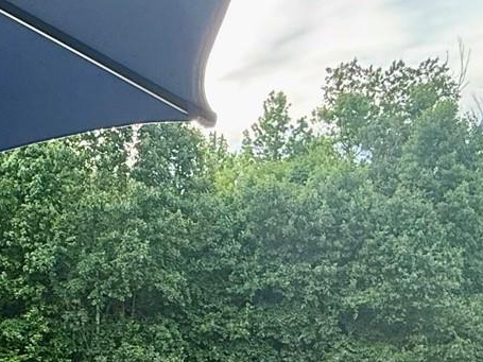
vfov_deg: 20.2
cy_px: 535
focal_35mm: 63
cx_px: 130
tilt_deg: -11.1
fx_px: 879
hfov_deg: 30.3
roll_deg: +0.3
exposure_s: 1/235
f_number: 2.2
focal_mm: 2.22
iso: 50
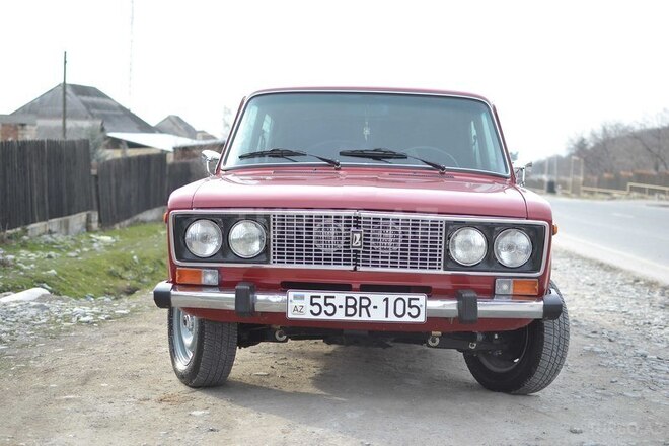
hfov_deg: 37.9
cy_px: 223
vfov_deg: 25.8
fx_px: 976
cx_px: 334
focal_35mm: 52
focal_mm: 35
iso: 200
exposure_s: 1/800
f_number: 3.2
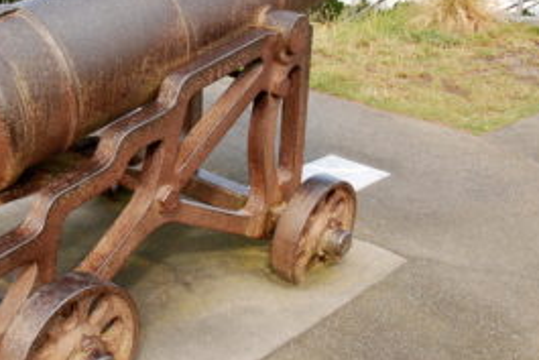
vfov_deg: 26.5
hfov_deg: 37.4
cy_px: 152
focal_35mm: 51
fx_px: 764
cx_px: 102
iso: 200
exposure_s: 1/200
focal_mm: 18
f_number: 7.1
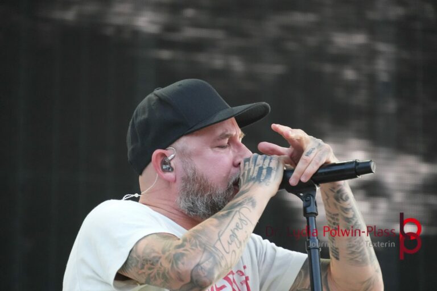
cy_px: 146
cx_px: 218
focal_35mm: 294
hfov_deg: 7.0
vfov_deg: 4.7
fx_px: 3569
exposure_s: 1/320
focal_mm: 196
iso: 4000
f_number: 6.3
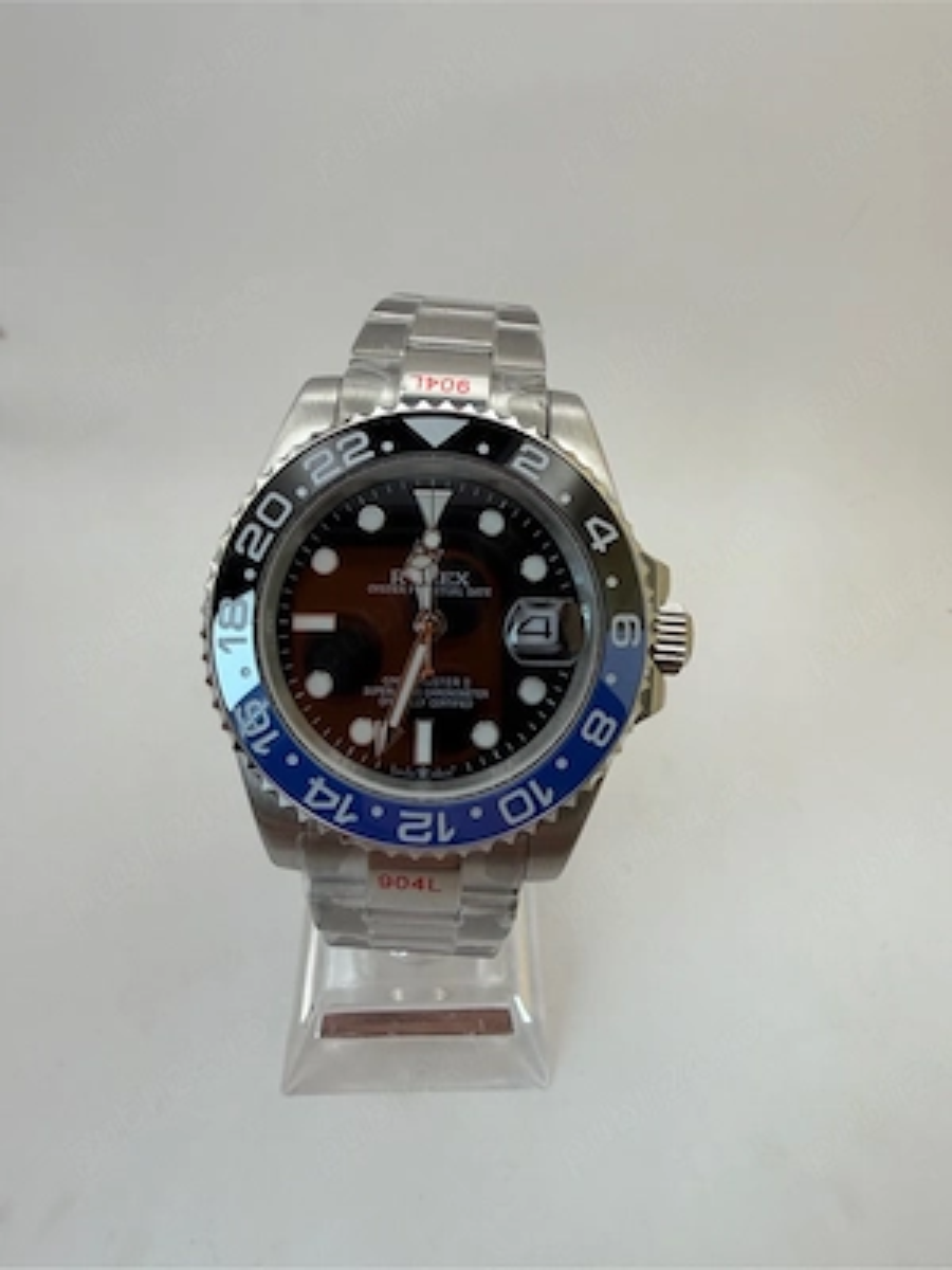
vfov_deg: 71.6
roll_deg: -1.9
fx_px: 880
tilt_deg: -38.8
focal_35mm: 24
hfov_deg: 56.8
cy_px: 635
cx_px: 476
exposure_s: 1/117
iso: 80
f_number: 2.2
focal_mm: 2.22
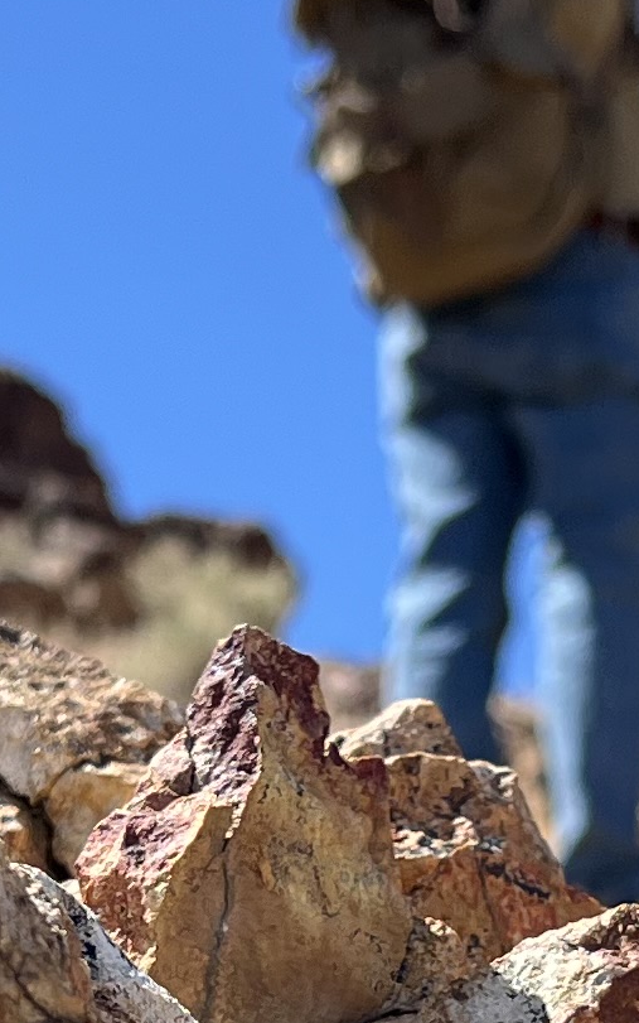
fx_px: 3817
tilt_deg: +16.3
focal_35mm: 137
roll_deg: +0.8
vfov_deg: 14.8
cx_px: 402
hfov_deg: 9.6
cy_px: 1172
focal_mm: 5.7
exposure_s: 1/2252
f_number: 1.5
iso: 50
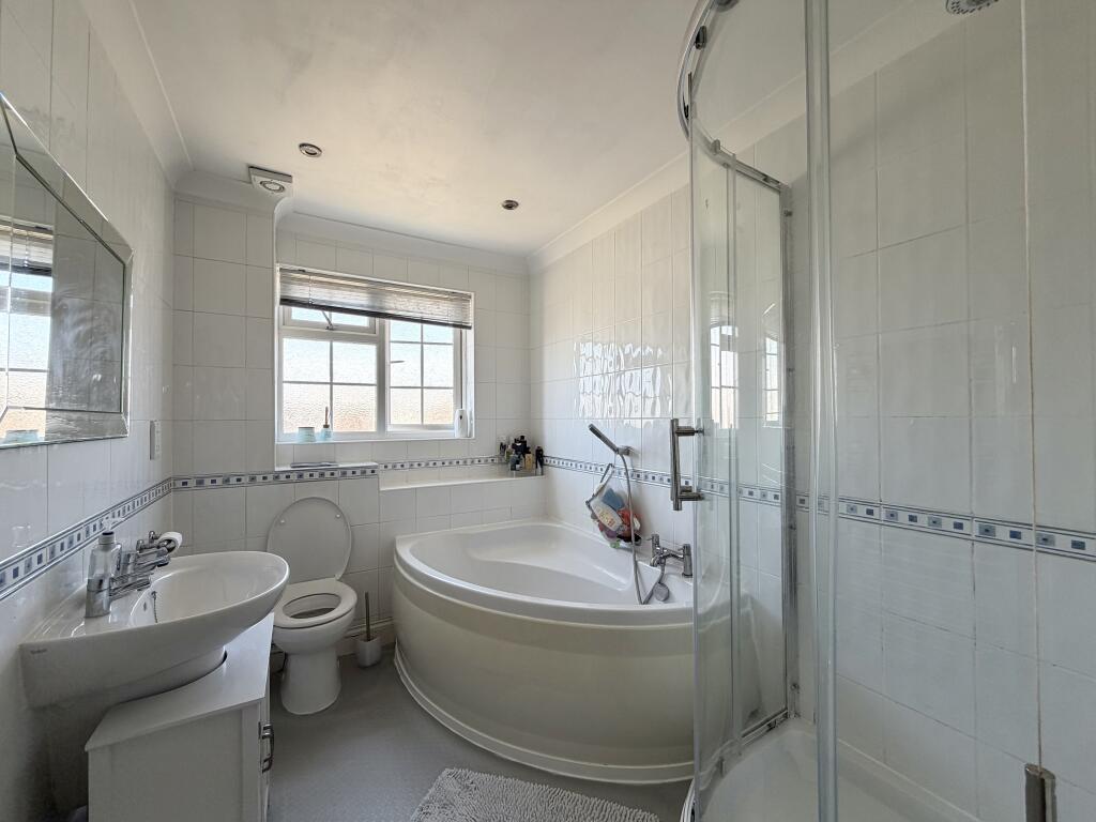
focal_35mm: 14
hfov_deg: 102.1
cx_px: 548
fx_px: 443
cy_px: 411
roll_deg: +1.0
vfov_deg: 85.7
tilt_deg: +1.2
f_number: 2.2
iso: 80
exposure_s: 1/121
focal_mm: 2.22
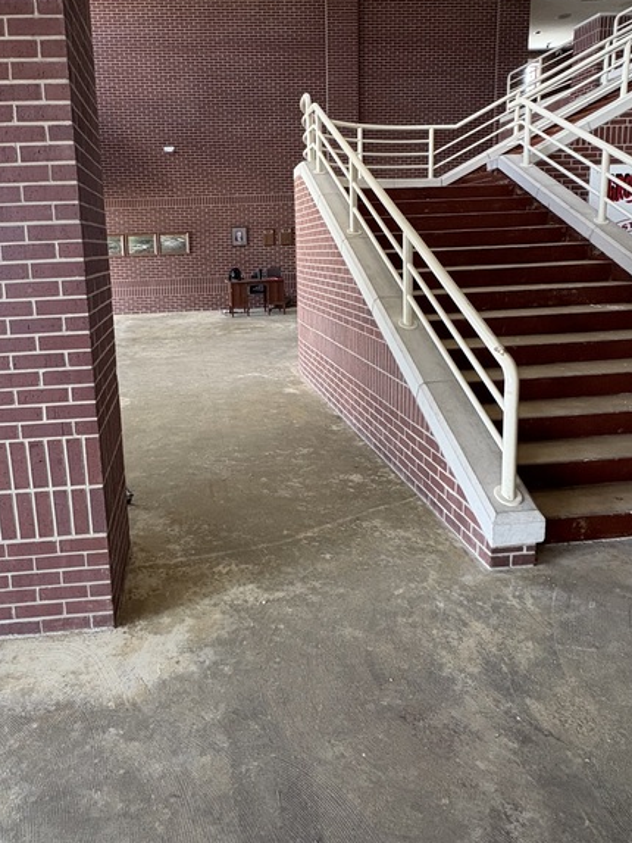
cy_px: 355
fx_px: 608
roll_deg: +2.6
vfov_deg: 68.9
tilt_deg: -9.6
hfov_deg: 54.3
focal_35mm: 25
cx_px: 235
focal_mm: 2.22
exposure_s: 1/60
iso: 320
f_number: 2.2
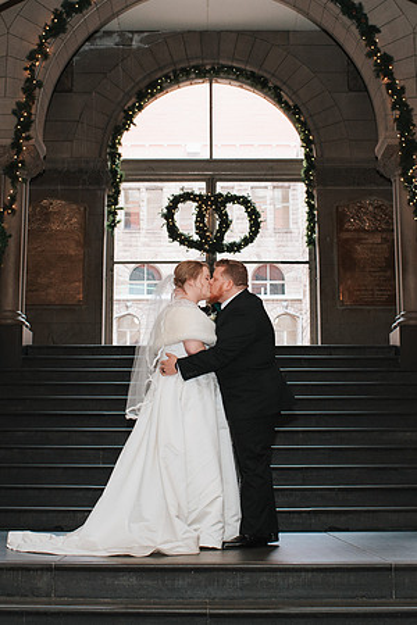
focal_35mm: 61
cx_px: 190
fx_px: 1053
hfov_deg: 22.4
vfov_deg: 33.0
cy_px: 269
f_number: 3.5
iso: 1000
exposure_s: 1/200
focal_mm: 35
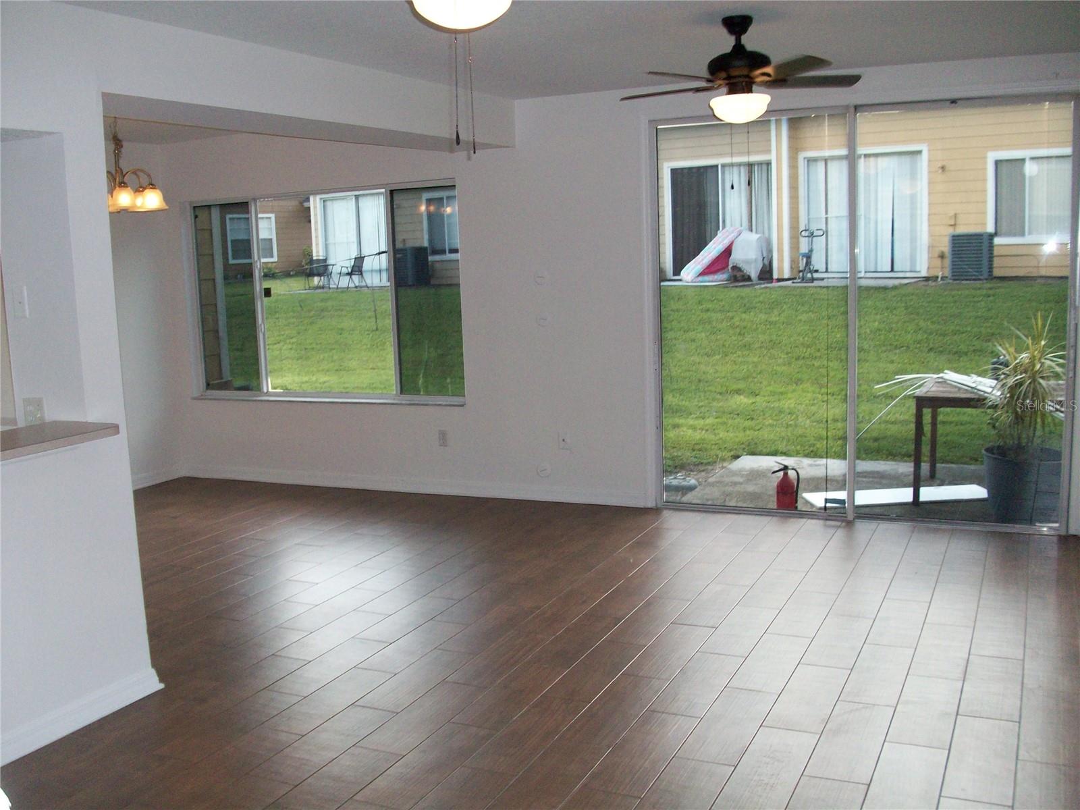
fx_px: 1061
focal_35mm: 34
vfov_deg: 41.8
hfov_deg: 54.0
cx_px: 540
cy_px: 405
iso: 160
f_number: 2.8
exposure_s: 1/149
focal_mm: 5.7
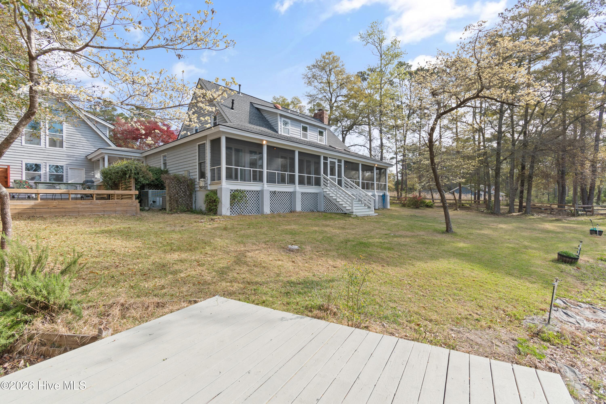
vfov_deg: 77.3
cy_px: 202
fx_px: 252
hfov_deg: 100.4
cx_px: 303
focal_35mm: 15
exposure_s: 1/100
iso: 100
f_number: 5
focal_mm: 10
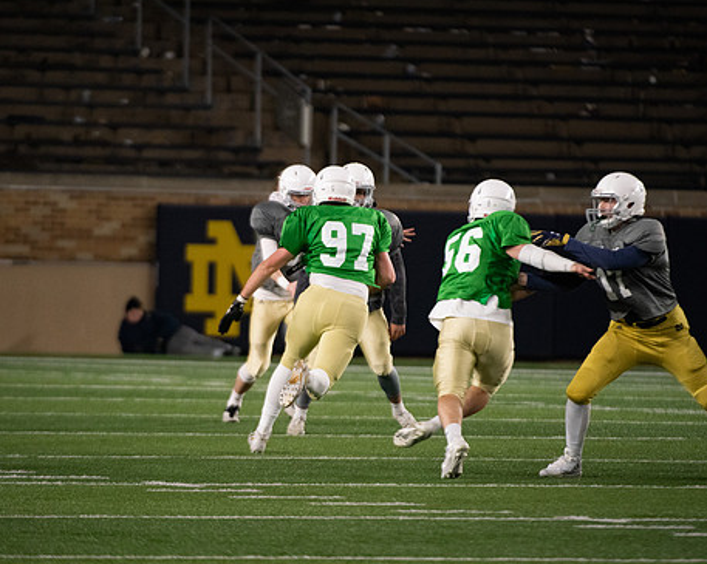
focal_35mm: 477
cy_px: 282
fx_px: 9975
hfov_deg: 4.1
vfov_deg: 3.2
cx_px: 325
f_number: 4.5
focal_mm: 400
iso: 4500
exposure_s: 1/500
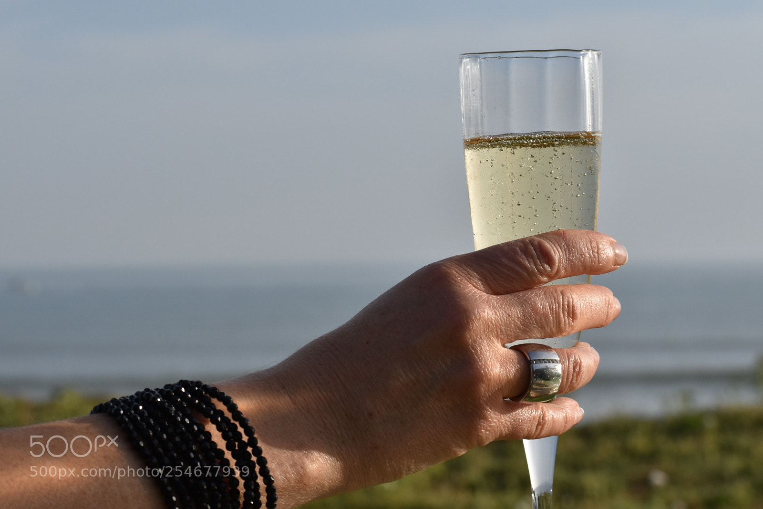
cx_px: 382
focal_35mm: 105
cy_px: 254
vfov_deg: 13.0
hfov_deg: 19.5
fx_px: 2225
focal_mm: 70
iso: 400
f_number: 10
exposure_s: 1/1250
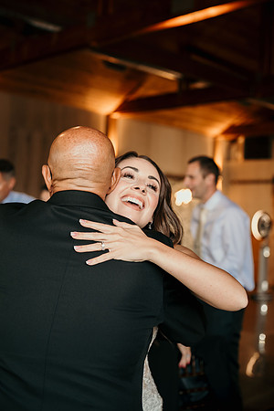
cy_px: 206
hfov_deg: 27.0
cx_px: 137
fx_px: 571
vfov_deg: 39.6
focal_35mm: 50
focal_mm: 50
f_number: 3.2
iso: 500
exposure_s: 1/80
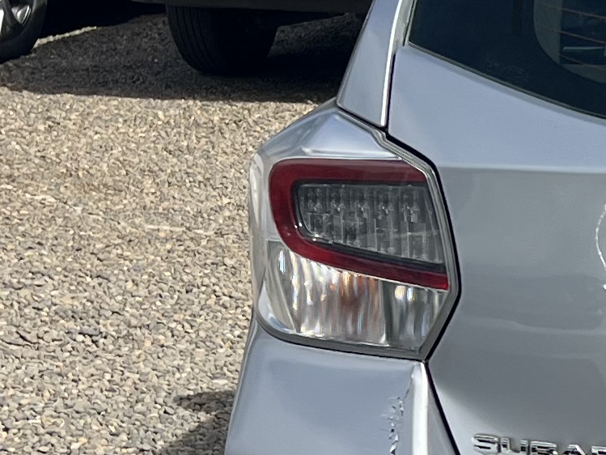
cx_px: 947
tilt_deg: -18.9
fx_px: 2451
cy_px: 483
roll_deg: -0.1
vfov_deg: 10.5
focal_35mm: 140
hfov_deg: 13.2
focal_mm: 5.7
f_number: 1.5
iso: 50
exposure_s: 1/3460
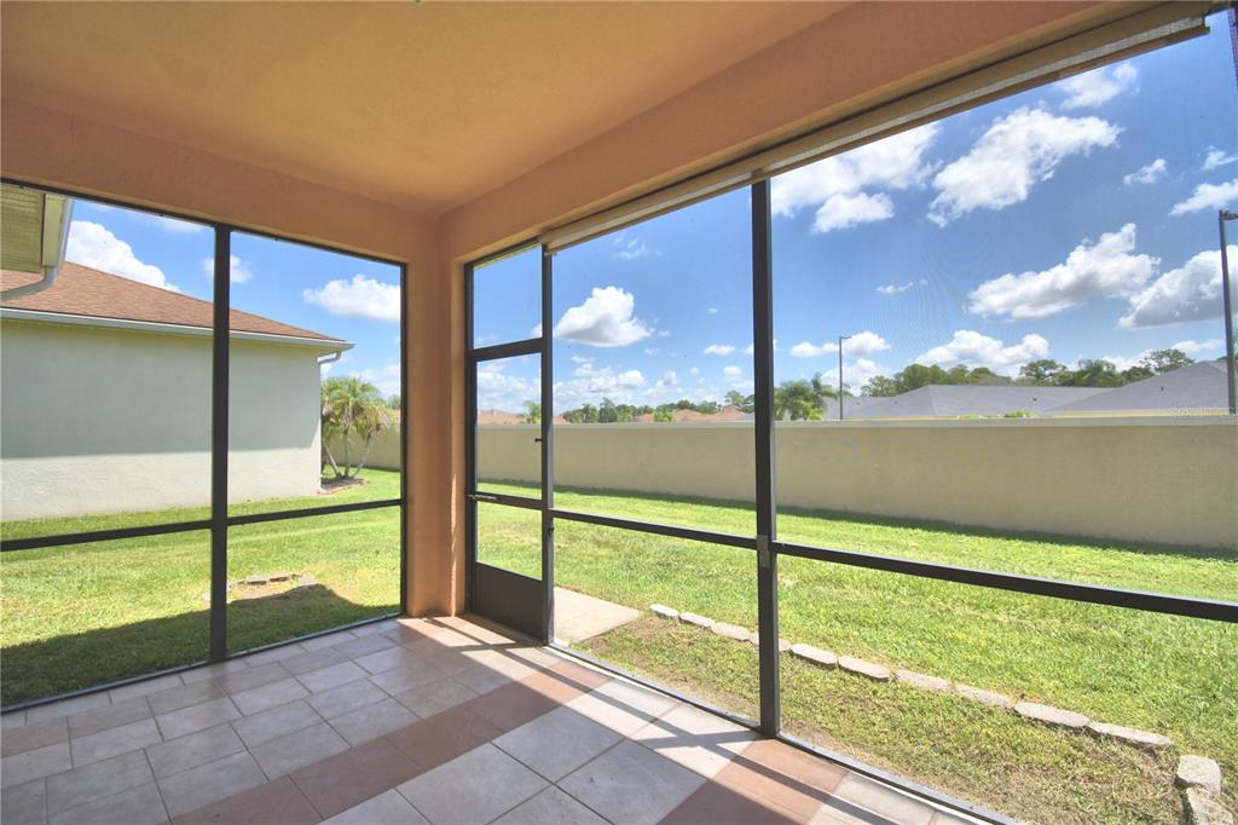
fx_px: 516
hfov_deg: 100.4
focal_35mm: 15
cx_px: 619
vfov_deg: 77.3
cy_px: 412
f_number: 4.5
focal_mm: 10
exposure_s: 1/1000
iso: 100
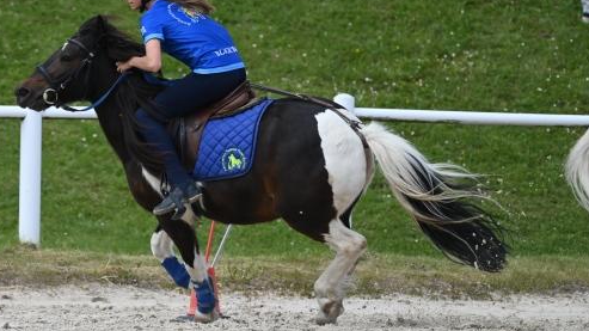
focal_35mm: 680
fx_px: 10617
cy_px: 118
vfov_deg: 1.8
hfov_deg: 3.2
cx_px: 118
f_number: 5.6
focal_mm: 400
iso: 320
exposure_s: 1/1250
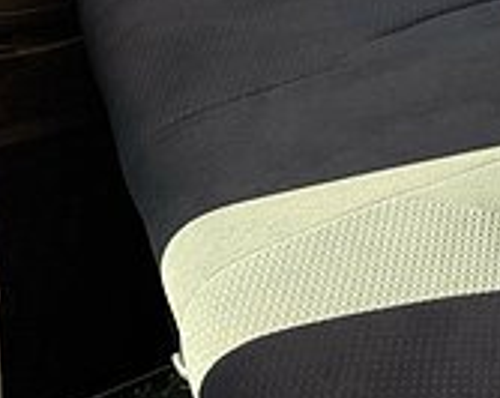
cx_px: 784
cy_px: -76
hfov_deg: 20.6
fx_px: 1137
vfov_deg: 18.8
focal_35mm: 77
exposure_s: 1/228
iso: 200
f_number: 1.78
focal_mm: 6.76
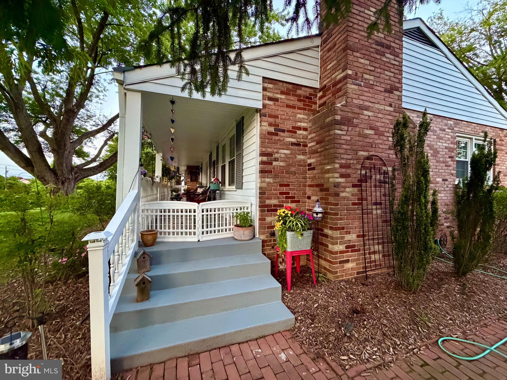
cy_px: 190
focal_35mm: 14
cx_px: 254
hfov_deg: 102.1
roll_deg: -0.5
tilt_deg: +0.2
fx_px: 205
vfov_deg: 85.7
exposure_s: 1/60
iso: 1000
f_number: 2.2
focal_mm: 2.22
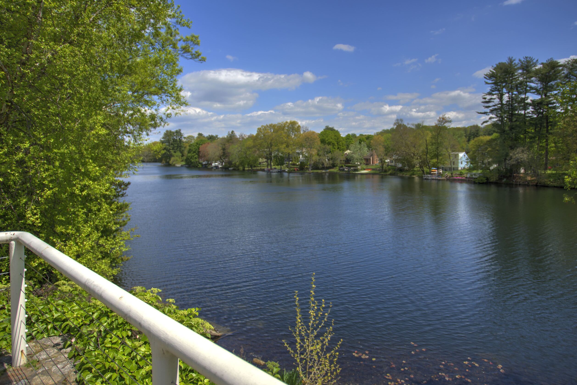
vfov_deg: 27.5
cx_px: 331
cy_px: 180
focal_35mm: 49
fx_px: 785
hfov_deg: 40.2
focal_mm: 40
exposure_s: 1/800
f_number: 4.5
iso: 200
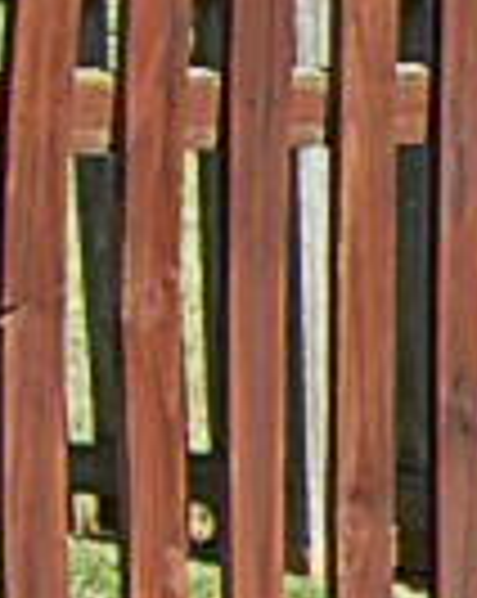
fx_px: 6208
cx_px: 1899
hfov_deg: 4.1
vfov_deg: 5.5
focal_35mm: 351
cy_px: 513
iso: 200
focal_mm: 22
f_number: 9
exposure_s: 1/320
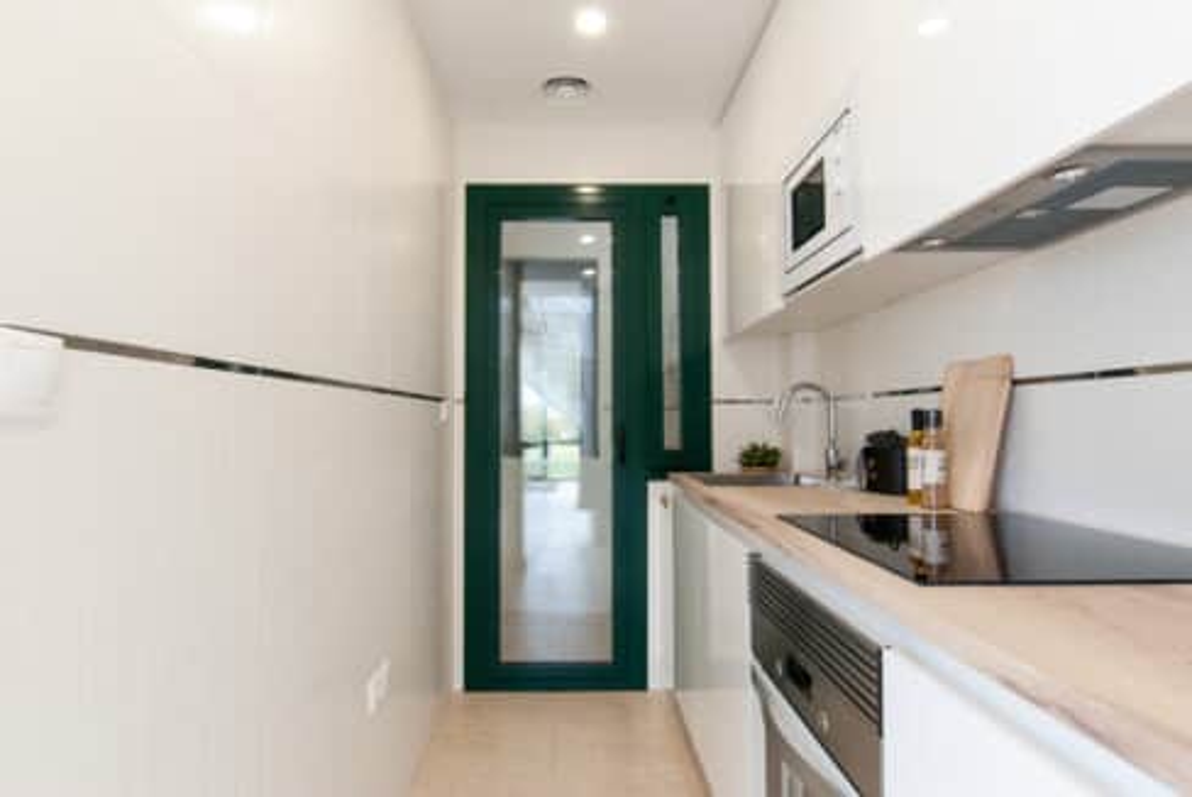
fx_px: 646
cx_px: 596
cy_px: 398
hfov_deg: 85.4
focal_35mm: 20
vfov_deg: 63.3
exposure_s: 1/15
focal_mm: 13
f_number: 6.3
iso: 250
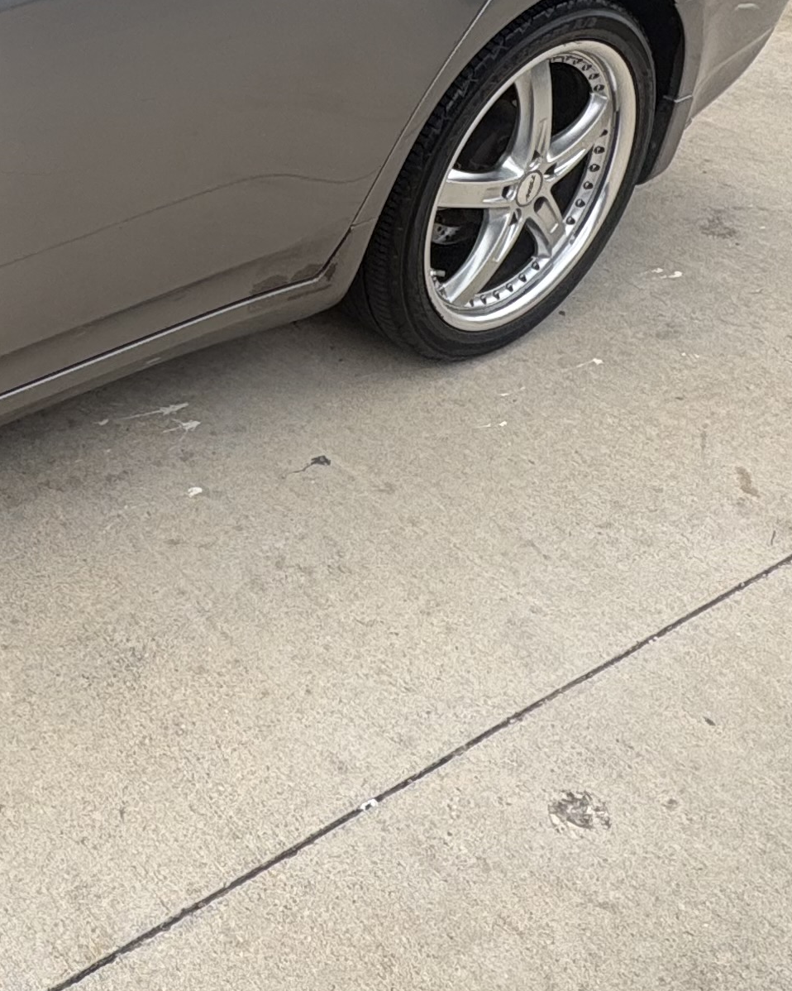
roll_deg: -2.6
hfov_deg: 30.4
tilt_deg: -27.6
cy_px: 175
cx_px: -2
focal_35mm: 46
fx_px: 1348
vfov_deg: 38.6
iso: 40
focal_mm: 2.22
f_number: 2.2
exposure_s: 1/605
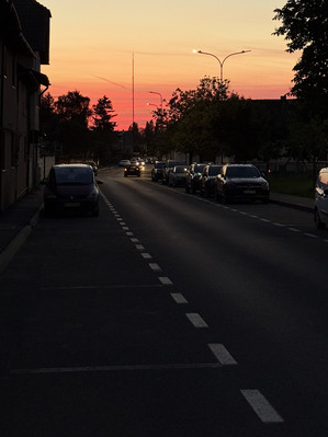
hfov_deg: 19.1
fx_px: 973
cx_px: 159
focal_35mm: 77
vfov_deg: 24.9
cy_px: 89
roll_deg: +0.4
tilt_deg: +3.0
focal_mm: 6.76
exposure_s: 1/111
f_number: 1.78
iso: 100
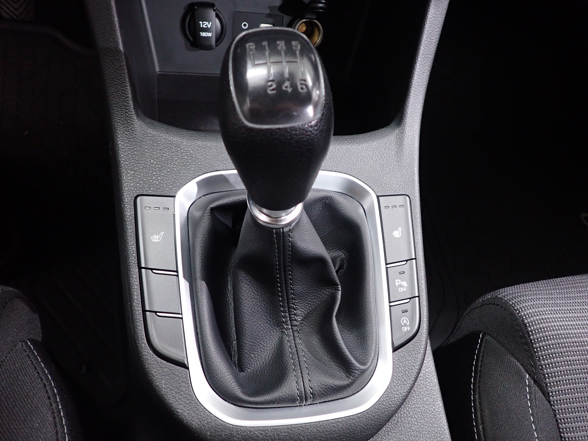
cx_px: 294
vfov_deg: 54.9
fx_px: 425
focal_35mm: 25
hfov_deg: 69.4
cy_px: 220
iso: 500
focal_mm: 4.5
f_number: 2
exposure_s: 1/30
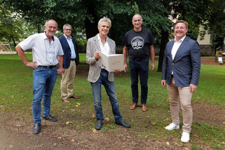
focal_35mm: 30
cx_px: 112
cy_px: 75
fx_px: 188
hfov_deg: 61.9
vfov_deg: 43.7
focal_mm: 30
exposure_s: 1/125
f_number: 5.6
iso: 400
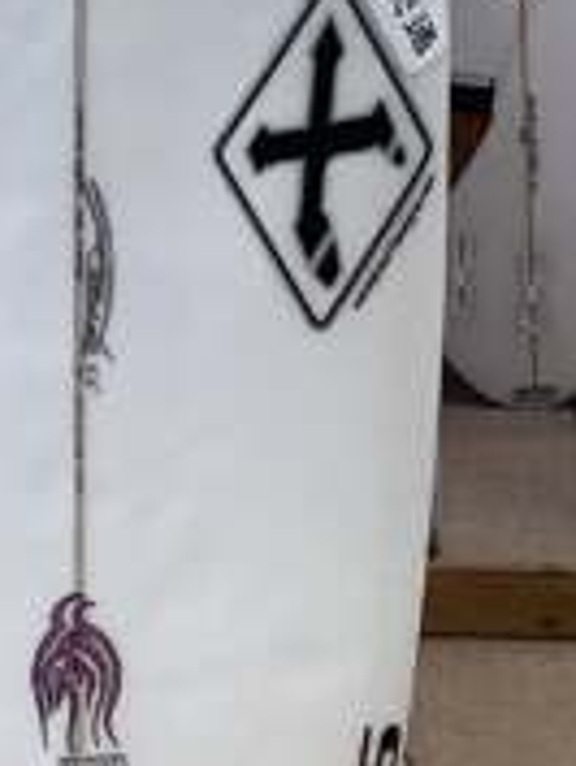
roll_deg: -0.5
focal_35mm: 140
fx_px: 3102
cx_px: 78
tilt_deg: -14.3
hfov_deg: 10.6
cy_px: 43
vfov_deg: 13.9
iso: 64
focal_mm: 3.3
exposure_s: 1/50
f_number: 2.4
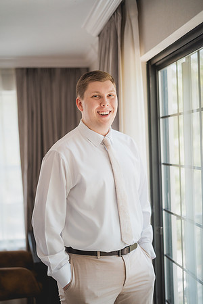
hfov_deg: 27.0
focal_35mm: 50
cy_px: 152
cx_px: 102
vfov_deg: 39.6
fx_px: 423
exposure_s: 1/800
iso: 800
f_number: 1.4
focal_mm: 50
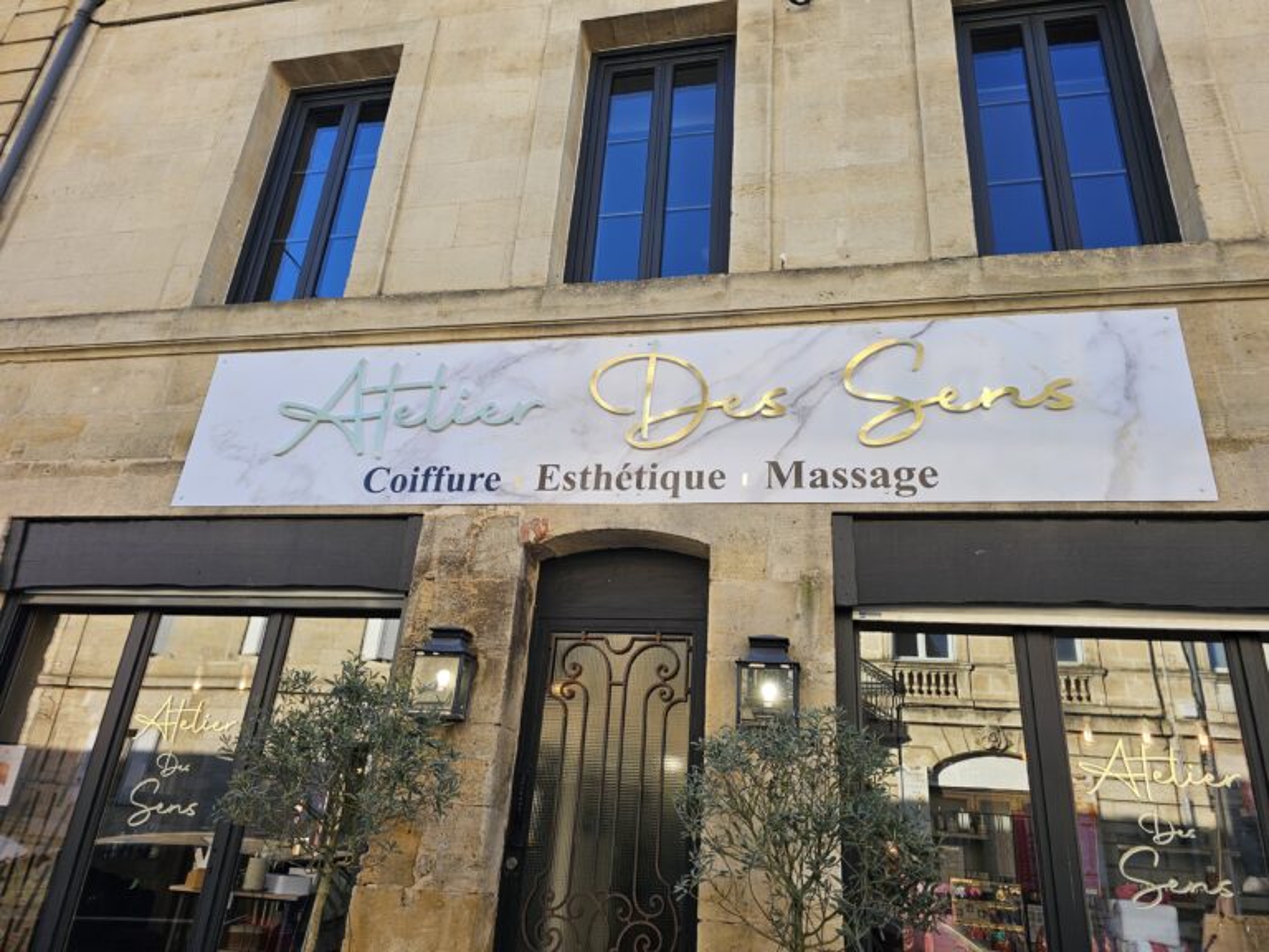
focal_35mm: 23
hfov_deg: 73.9
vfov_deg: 58.9
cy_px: 476
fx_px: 843
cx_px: 634
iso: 10
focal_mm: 6.3
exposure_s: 1/197
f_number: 1.7
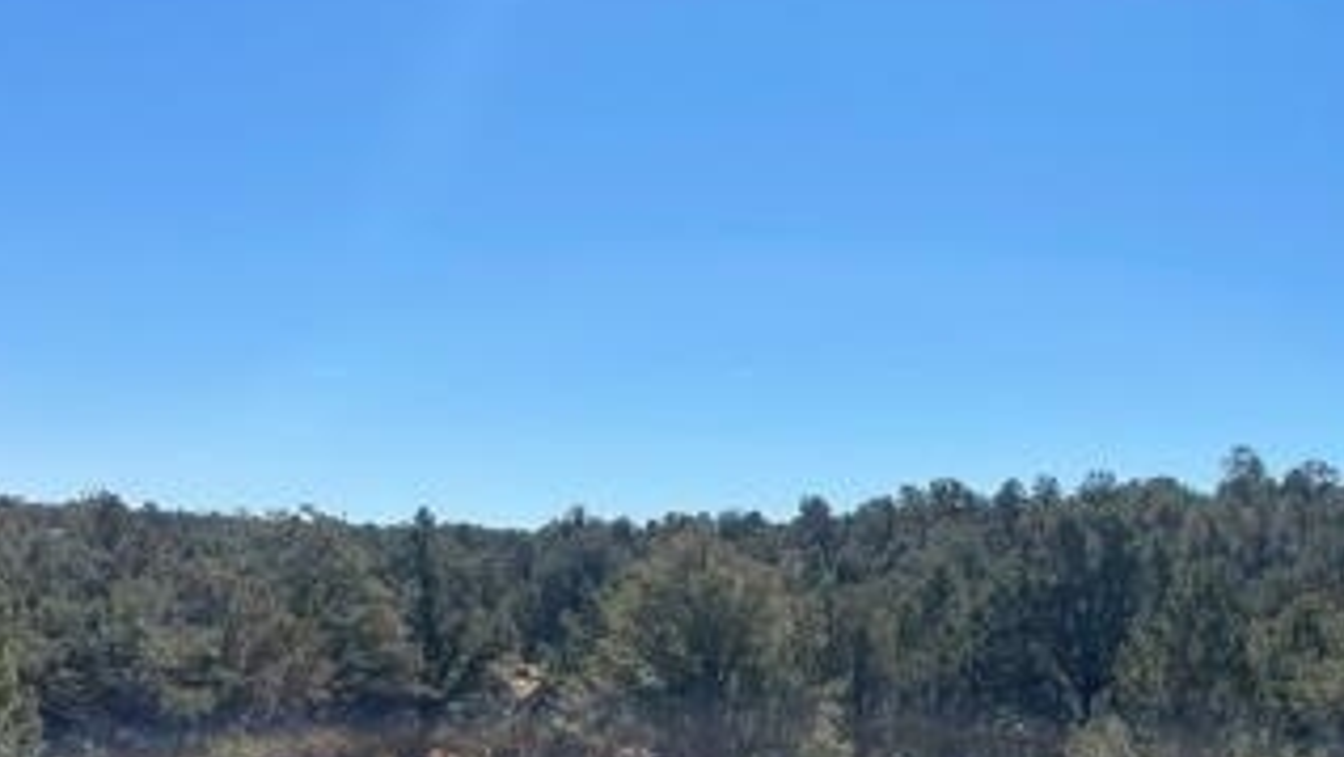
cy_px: 884
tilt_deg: -8.8
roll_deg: -3.4
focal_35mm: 57
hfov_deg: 36.4
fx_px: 2032
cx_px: 854
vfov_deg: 19.9
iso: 32
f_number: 1.6
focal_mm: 4.2
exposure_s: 1/4651
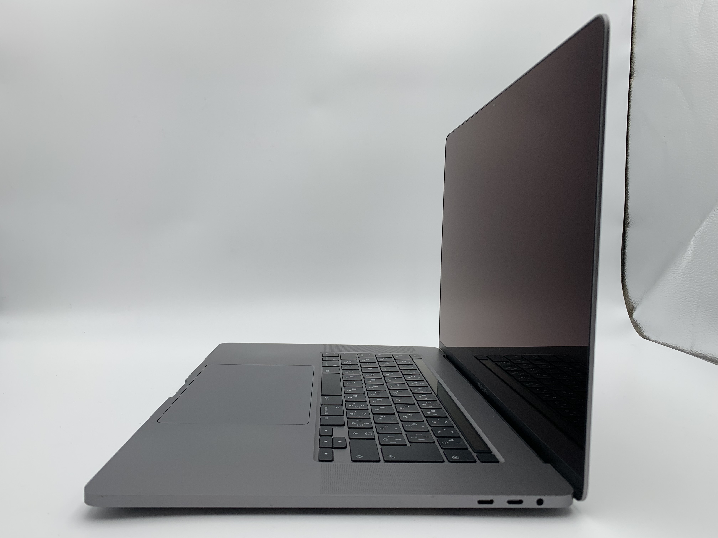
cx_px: 359
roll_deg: -0.2
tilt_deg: -3.6
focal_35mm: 26
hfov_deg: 67.3
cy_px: 269
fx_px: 539
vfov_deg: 53.1
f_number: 1.8
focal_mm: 4.25
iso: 25
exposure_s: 1/502
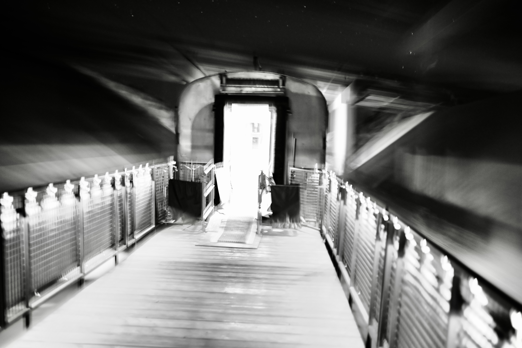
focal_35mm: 40
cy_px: 174
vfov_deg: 33.4
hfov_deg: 48.5
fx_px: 580
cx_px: 261
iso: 3200
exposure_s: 2.5
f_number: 2
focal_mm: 40
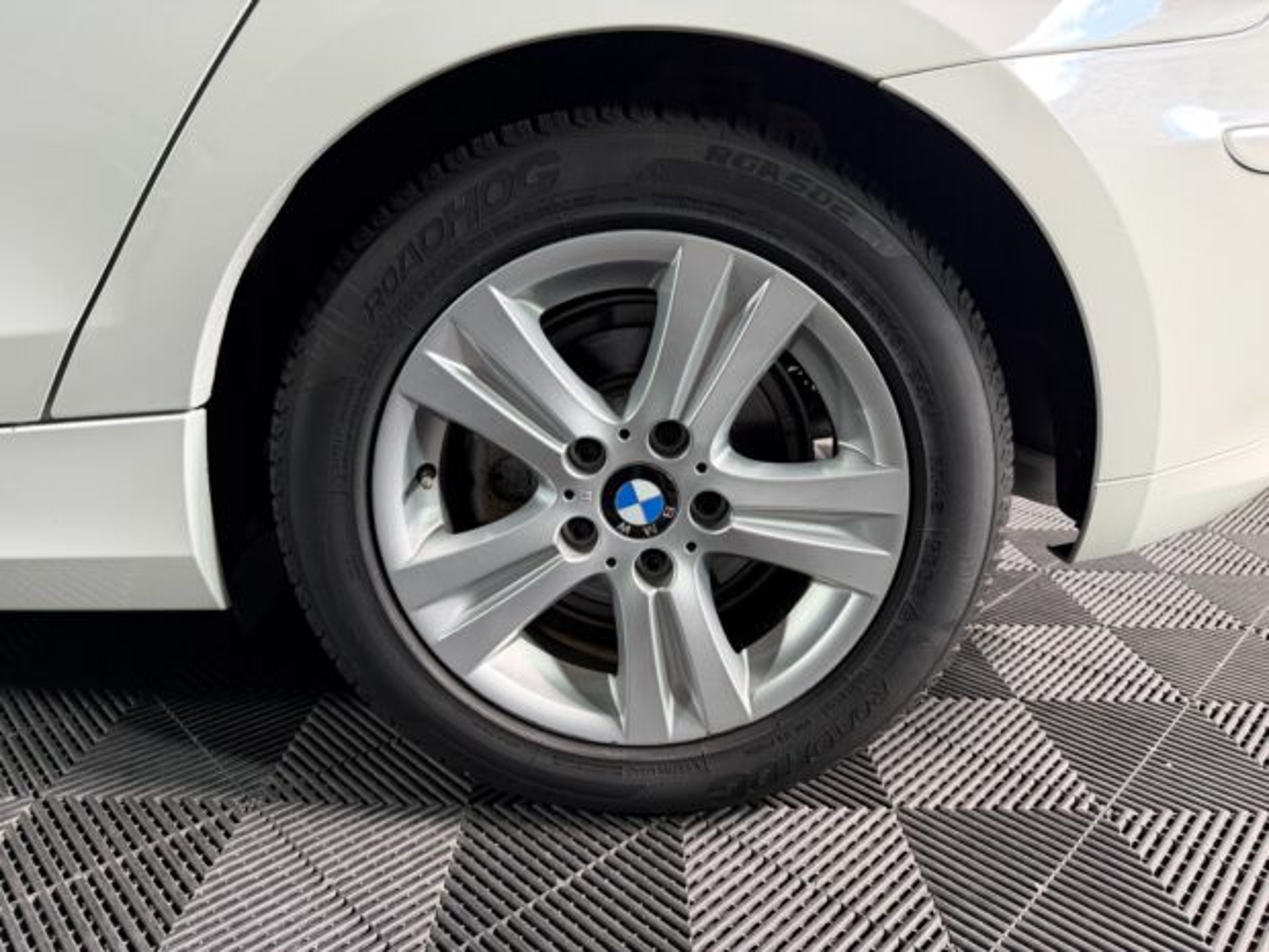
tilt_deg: -17.4
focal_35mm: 24
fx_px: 880
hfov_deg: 71.6
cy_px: 476
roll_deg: -1.6
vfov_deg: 56.8
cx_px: 634
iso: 250
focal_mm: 6.76
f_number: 1.78
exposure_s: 1/60
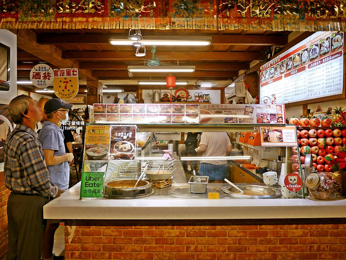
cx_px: 173
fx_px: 280
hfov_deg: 63.4
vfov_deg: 49.8
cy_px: 130
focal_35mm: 28
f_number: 2.5
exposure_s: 1/60
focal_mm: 14
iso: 320
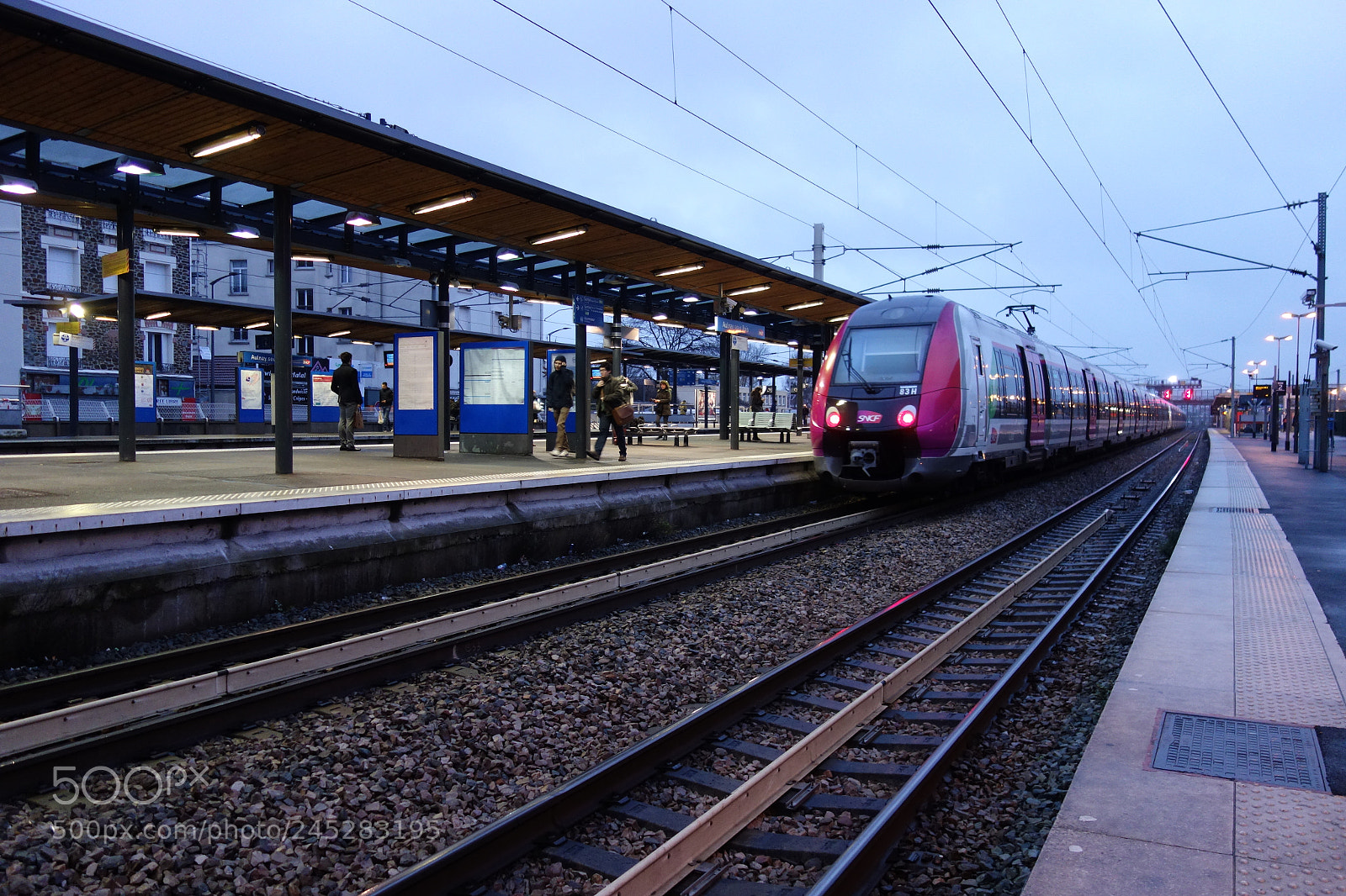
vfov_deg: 46.4
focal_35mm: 28
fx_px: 1047
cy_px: 448
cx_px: 673
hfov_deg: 65.5
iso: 400
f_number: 1.8
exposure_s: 1/40
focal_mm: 10.4
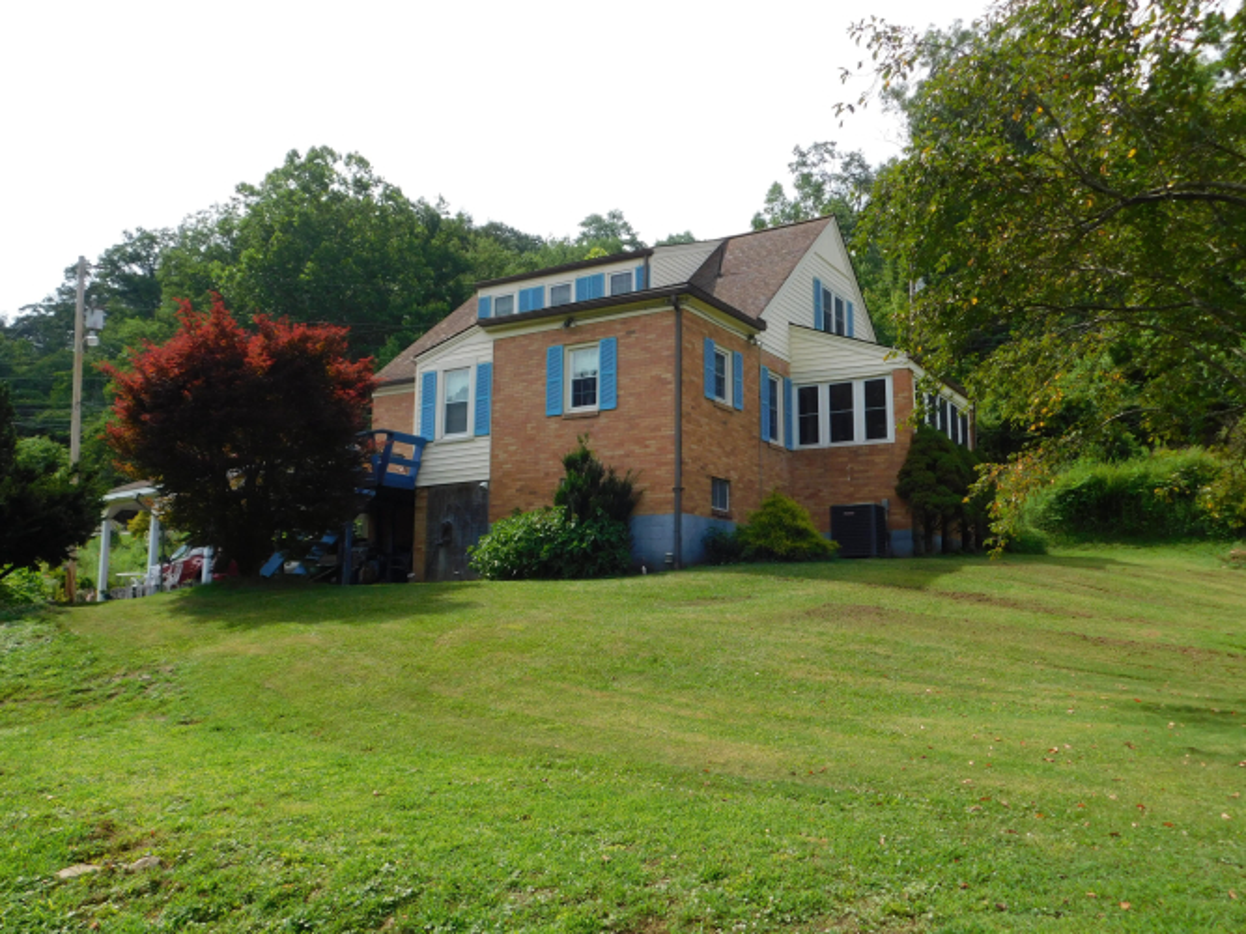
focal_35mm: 30
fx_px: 1080
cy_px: 467
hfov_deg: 60.0
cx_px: 623
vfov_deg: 46.8
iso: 125
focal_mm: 5.3
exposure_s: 1/1000
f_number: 3.2
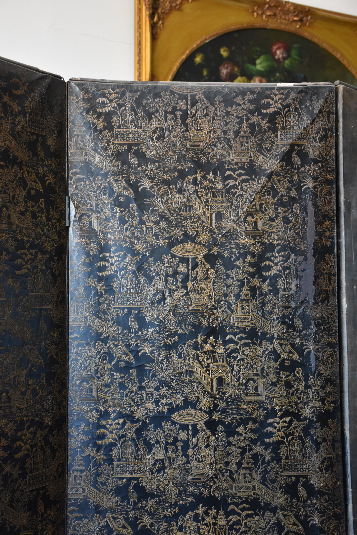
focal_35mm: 52
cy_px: 268
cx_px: 178
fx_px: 781
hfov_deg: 25.8
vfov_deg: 37.8
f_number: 4.2
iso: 1600
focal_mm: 35
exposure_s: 1/60
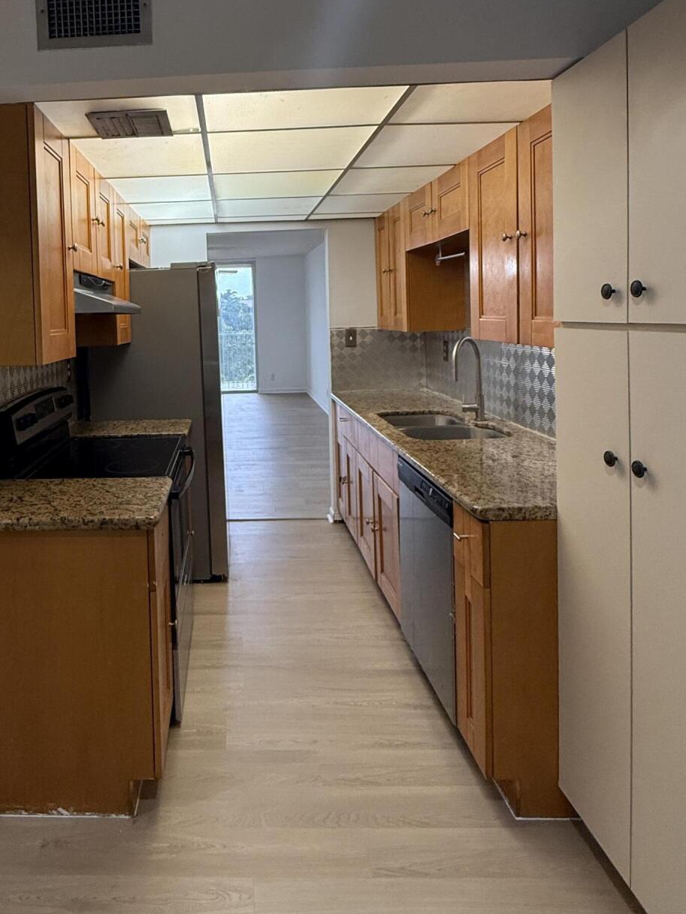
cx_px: 203
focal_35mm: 23
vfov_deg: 72.6
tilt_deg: +0.5
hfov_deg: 57.0
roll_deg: +0.2
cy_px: 338
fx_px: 608
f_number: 2.2
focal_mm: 2.22
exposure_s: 1/120
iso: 320
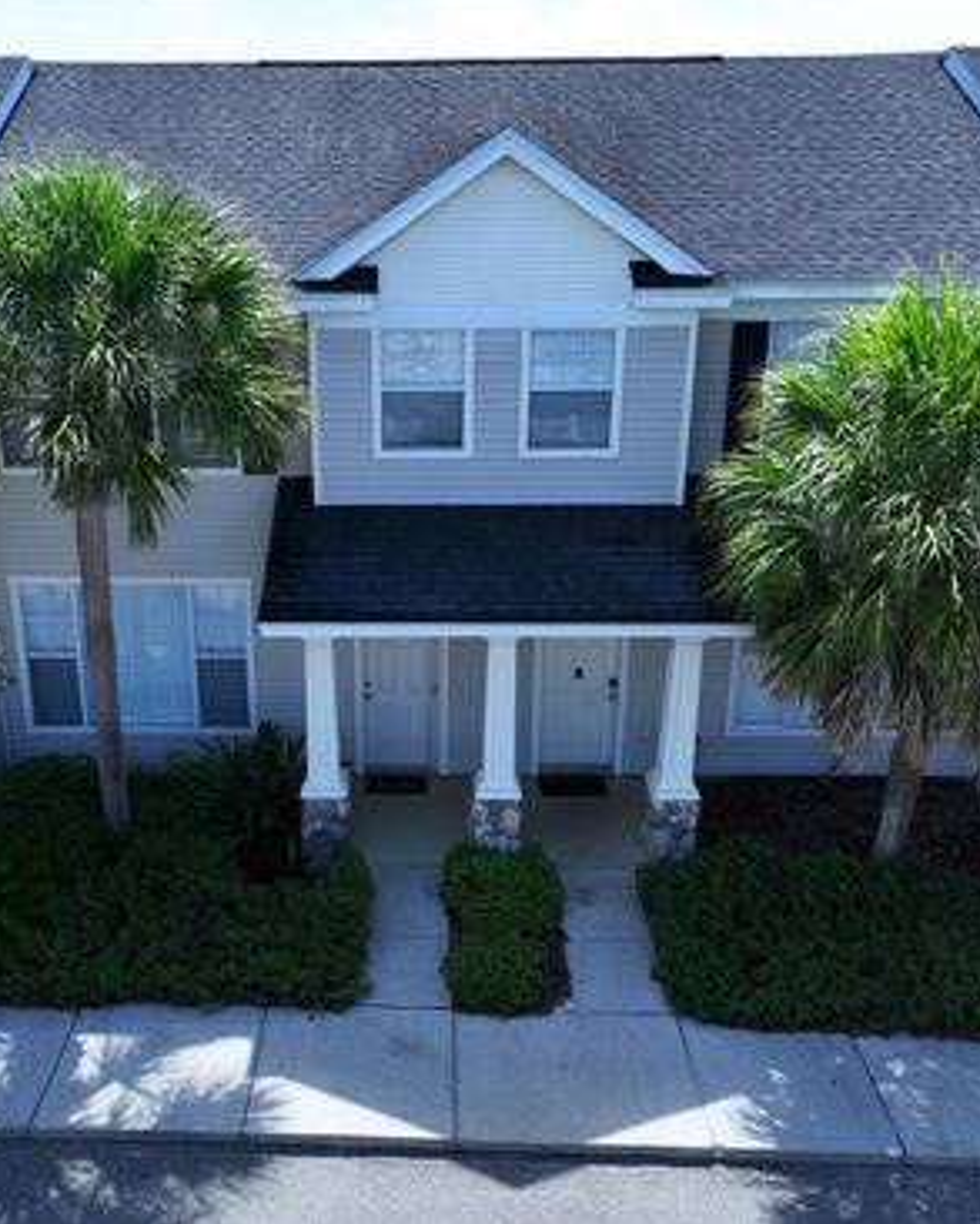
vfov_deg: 55.6
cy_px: 609
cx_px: 388
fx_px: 1160
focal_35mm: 32
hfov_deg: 45.5
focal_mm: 12.29
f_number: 3.2
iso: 100
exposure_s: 1/320
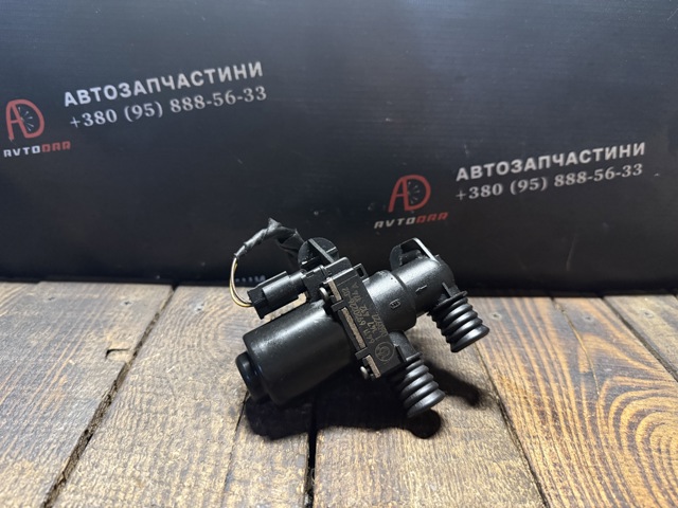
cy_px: 254
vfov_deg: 56.8
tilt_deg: -22.0
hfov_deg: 71.6
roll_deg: -1.8
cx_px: 339
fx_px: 470
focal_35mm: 24
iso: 800
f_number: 1.78
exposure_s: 1/33
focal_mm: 6.76
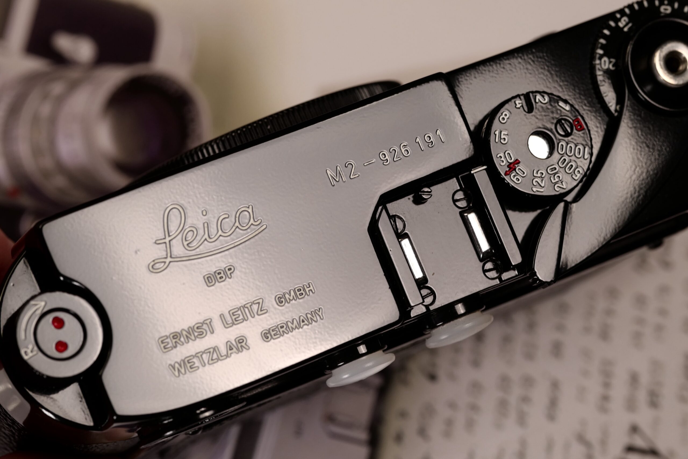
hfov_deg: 13.5
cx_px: 344
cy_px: 230
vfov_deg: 9.0
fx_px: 2905
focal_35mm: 152
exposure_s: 1/100
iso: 400
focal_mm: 100
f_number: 8
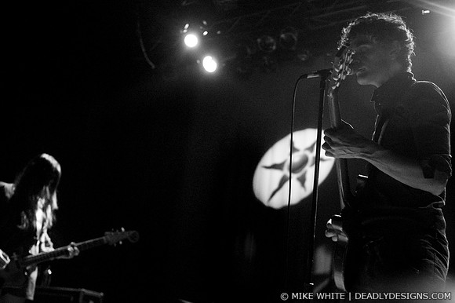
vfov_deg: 25.7
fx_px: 663
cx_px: 228
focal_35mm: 52
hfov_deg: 37.9
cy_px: 152
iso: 800
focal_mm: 35
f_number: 2.8
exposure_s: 1/30
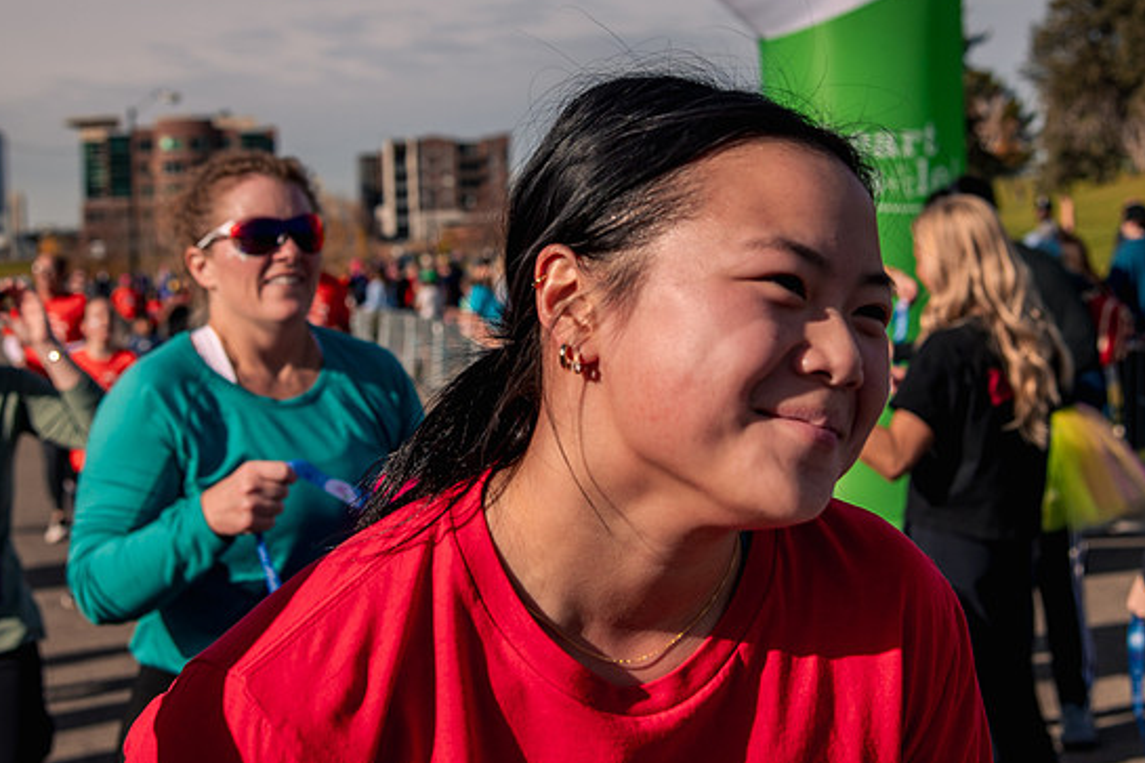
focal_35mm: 72
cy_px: 208
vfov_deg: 18.8
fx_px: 2289
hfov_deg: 28.1
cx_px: 565
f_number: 5.6
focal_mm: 46
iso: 200
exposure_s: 1/2000
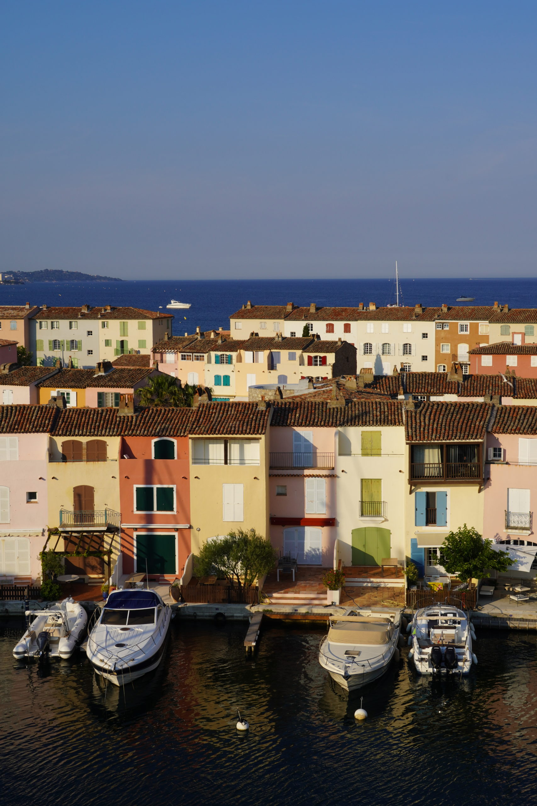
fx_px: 1174
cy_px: 403
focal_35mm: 52
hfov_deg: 25.8
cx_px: 268
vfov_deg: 37.8
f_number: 10
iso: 100
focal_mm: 35
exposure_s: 1/200
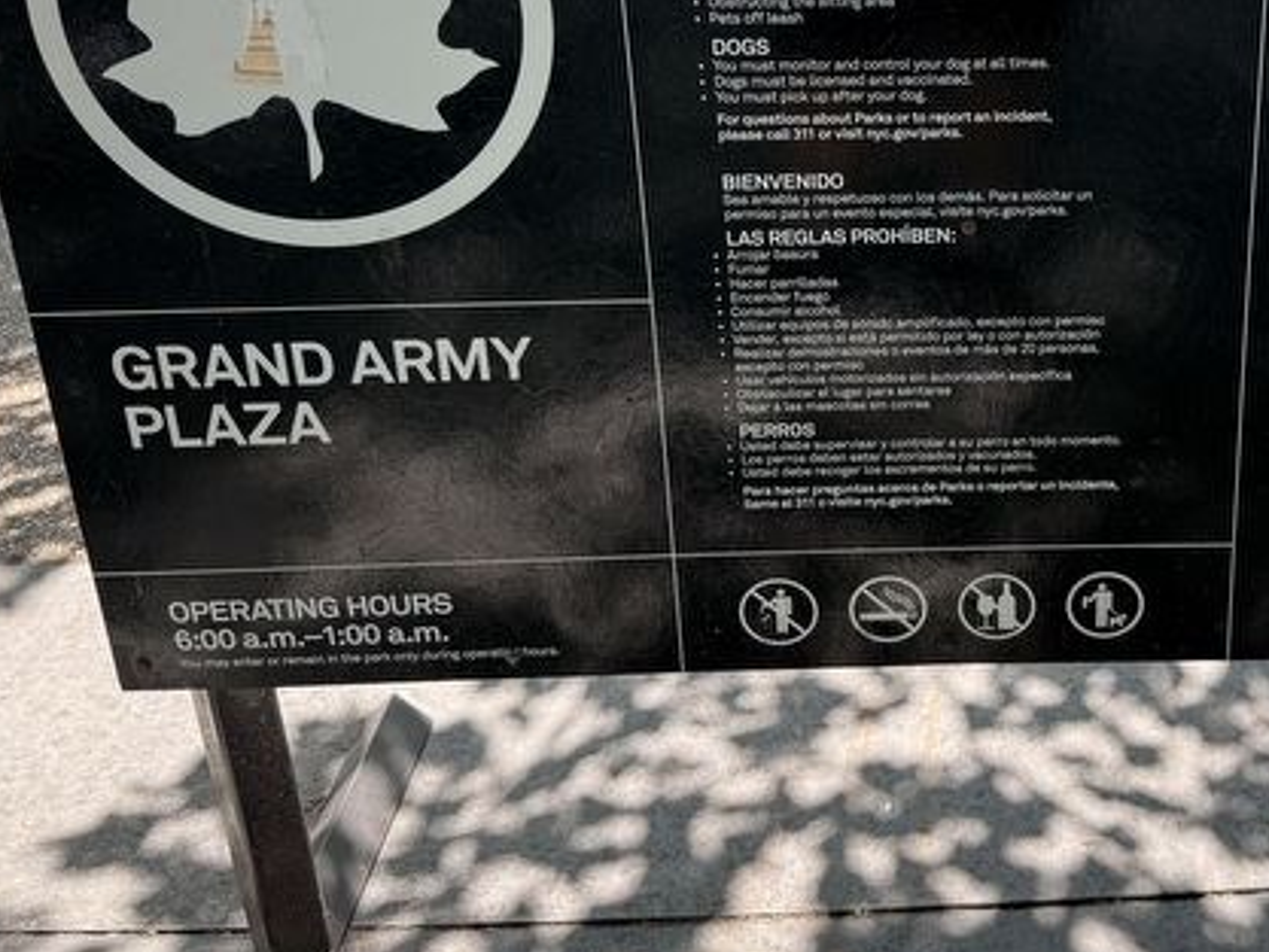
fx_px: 1687
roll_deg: -1.6
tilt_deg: -22.7
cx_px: 989
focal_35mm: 46
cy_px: 225
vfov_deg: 30.9
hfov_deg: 39.8
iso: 100
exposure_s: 1/547
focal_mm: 6.76
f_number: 1.78
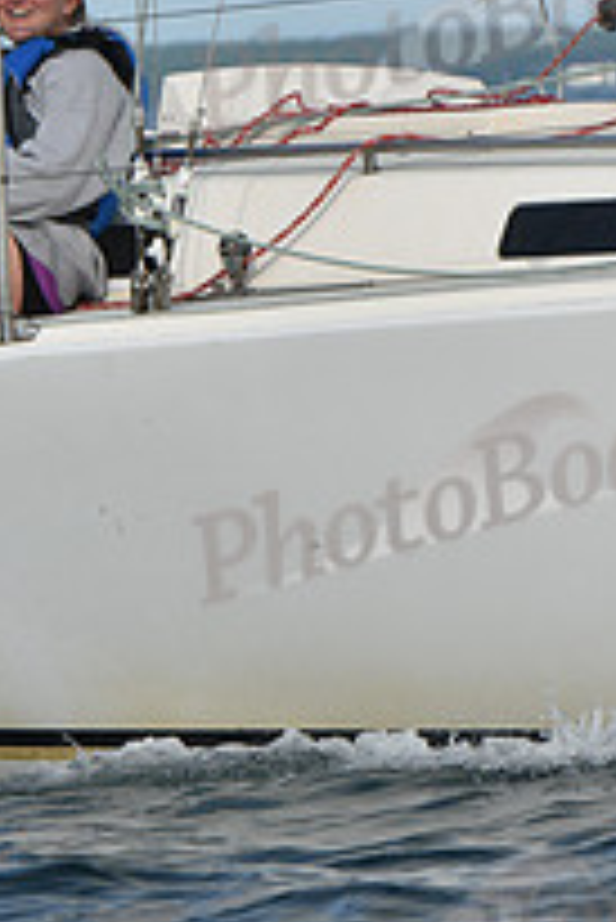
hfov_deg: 2.4
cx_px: -36
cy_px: 317
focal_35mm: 565
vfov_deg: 3.6
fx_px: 14476
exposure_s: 1/1000
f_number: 10
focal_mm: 200
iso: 320
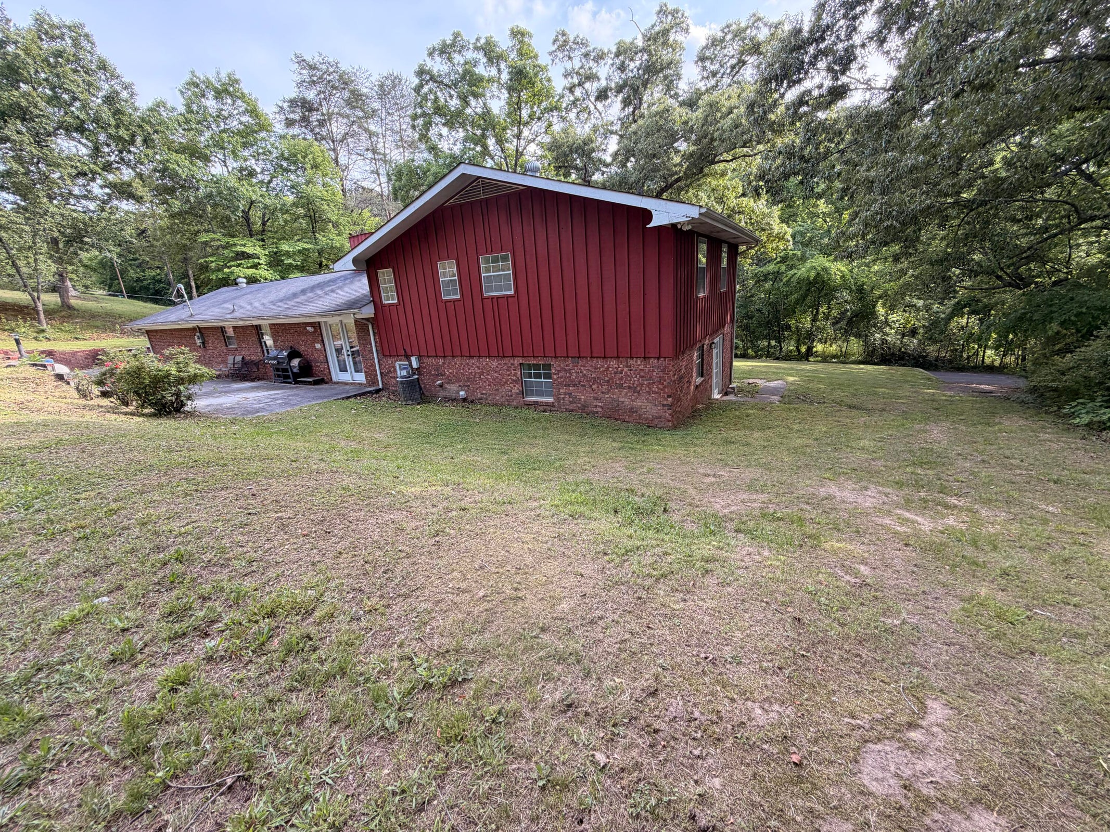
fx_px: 449
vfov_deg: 85.7
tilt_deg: -15.6
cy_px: 416
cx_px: 555
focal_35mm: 14
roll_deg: +4.6
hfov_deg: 102.1
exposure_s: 1/124
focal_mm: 2.22
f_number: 2.2
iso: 64
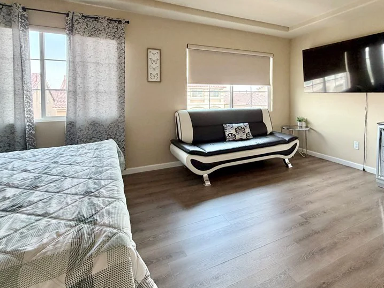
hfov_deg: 80.5
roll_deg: +0.4
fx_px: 222
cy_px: 103
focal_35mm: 20
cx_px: 235
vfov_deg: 64.7
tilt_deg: -2.6
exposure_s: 1/60
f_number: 2.2
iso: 250
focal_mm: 2.22
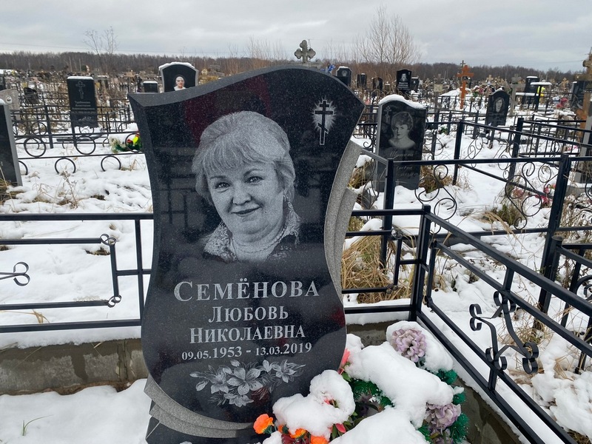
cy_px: 222
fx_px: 445
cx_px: 296
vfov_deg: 53.1
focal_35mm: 26
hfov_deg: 67.3
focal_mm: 4.25
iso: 32
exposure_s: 1/208
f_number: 1.8
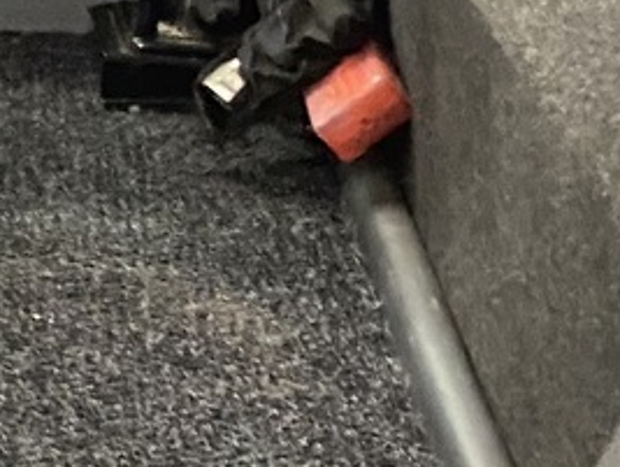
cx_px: -653
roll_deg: +1.0
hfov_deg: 12.3
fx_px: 2511
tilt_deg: -19.5
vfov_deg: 10.6
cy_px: 79
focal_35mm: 140
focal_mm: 4.25
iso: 500
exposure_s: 1/25
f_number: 1.8
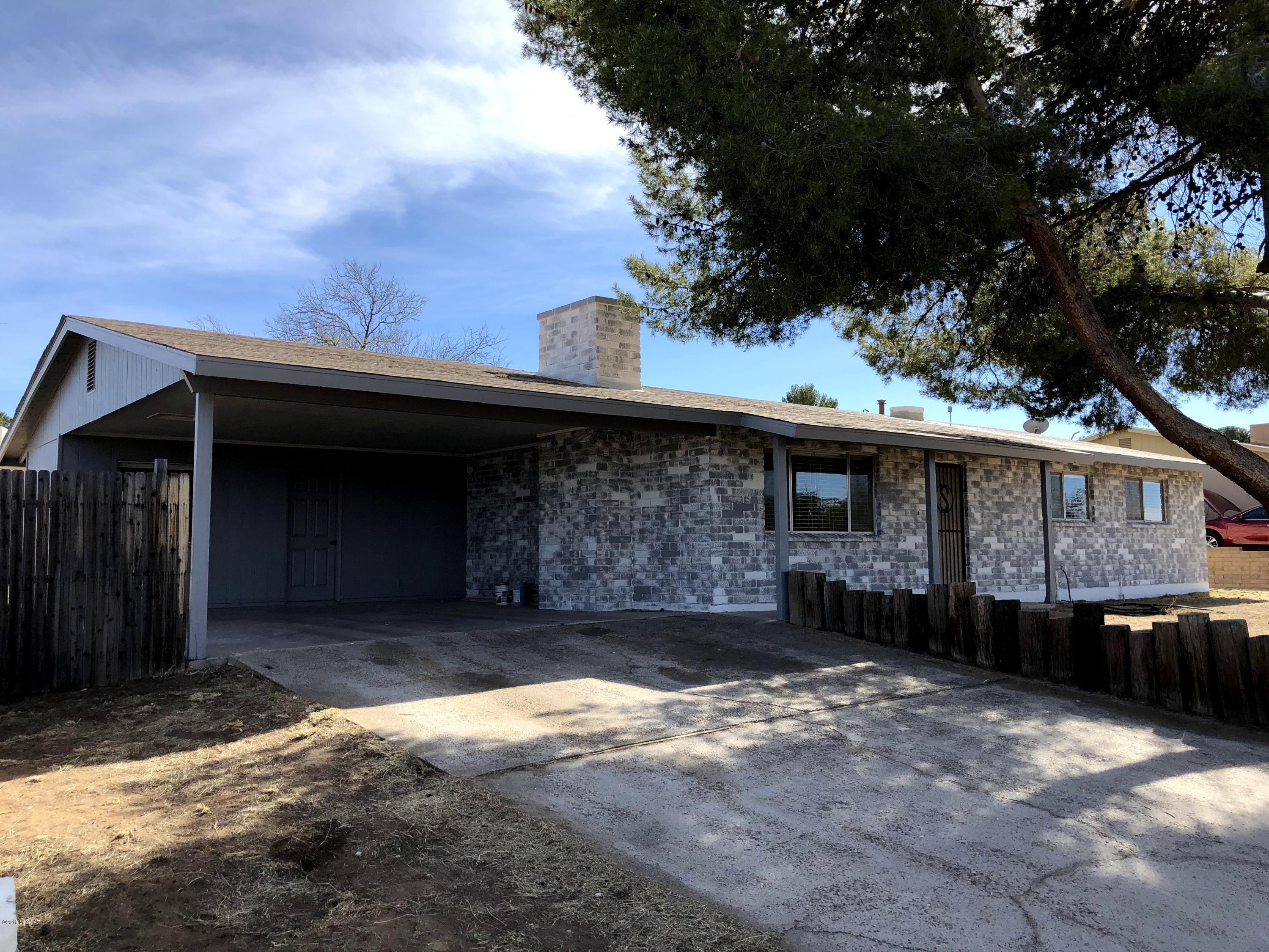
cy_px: 476
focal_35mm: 28
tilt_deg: +5.2
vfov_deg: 49.7
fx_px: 1026
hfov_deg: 63.4
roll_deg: -1.5
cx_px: 634
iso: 20
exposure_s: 1/1230
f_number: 1.8
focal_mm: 3.99
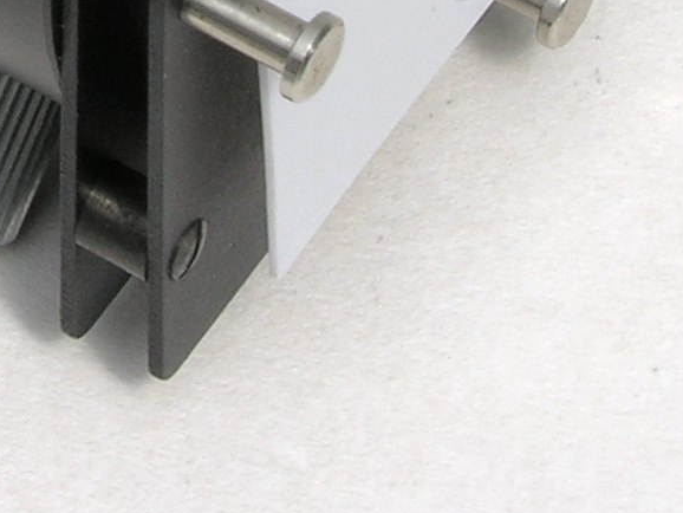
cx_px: -592
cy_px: -863
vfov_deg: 2.5
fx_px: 11587
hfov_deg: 3.4
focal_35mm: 587
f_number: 7.4
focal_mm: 26.5
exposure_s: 1/150
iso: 50
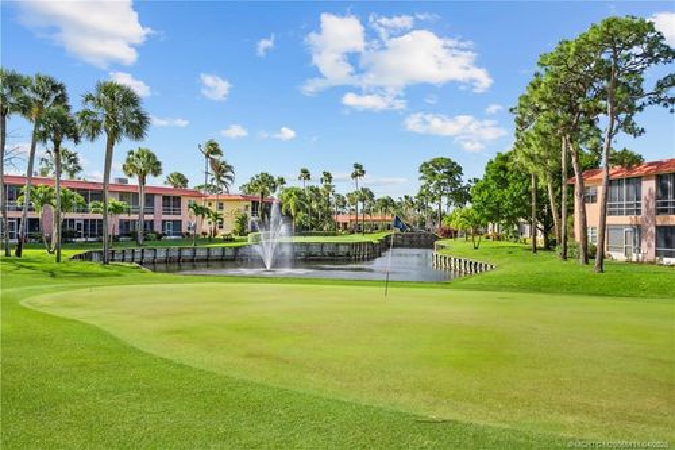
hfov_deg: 54.5
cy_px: 225
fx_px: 656
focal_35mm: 35
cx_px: 338
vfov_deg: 37.8
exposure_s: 1/640
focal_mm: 35
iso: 640
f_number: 8
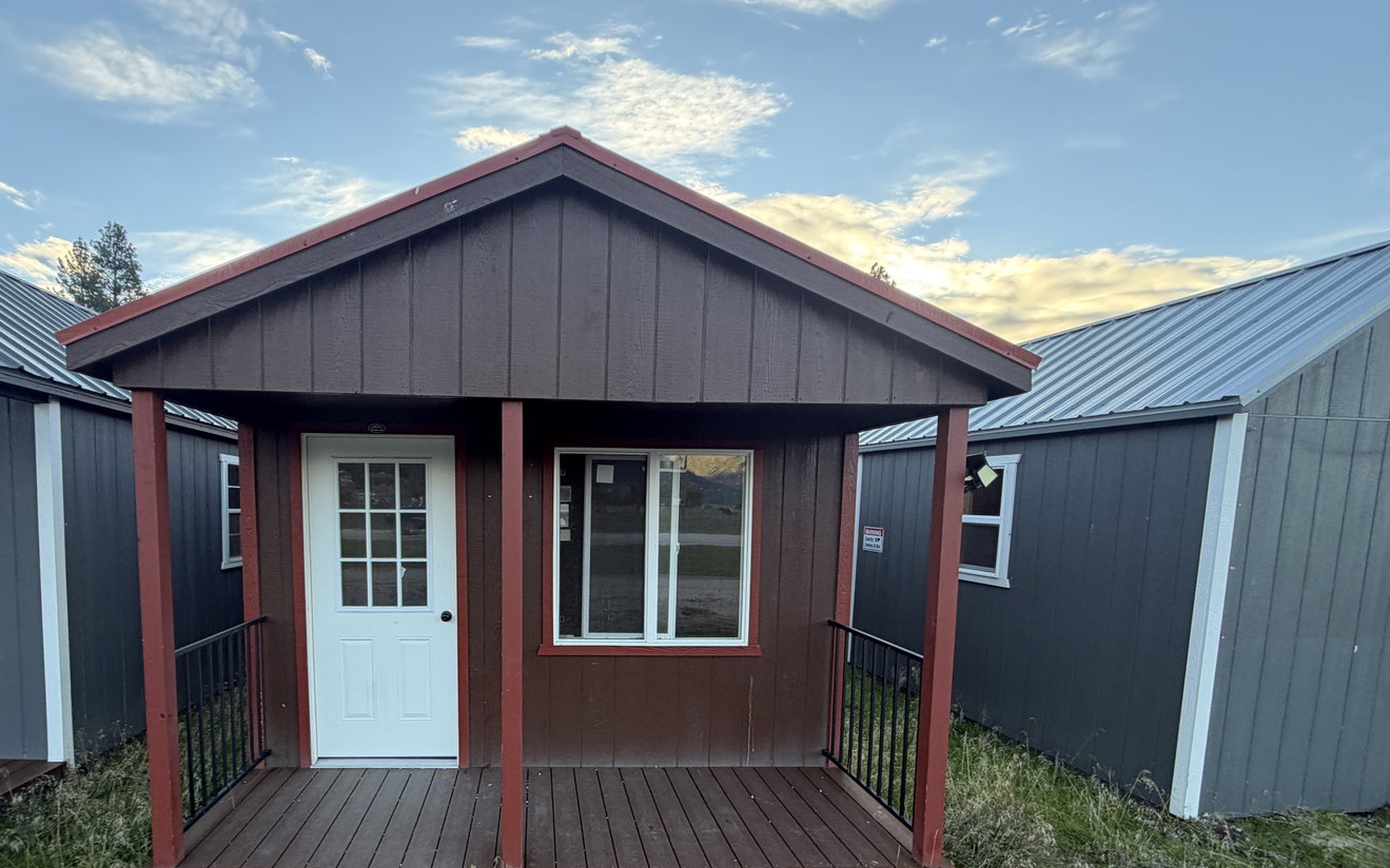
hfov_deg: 90.1
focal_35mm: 18
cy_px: 569
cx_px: 567
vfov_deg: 63.6
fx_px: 682
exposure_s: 1/156
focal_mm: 2.22
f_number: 2.2
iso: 40
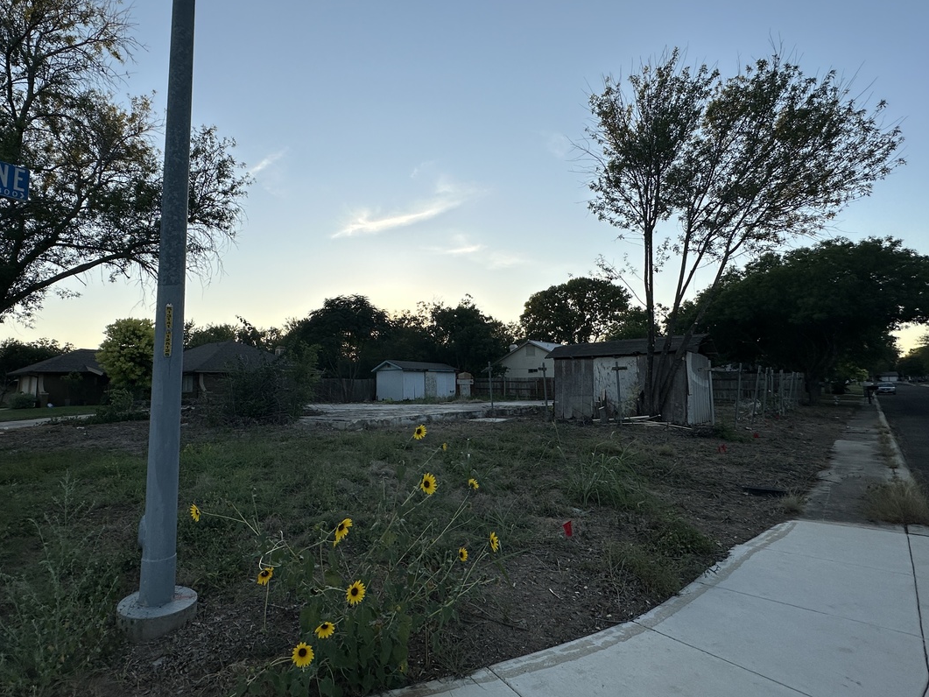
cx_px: 401
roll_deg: +0.7
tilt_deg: +6.5
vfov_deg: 68.7
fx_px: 510
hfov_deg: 84.2
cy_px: 336
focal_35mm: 19
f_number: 2.2
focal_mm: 2.22
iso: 40
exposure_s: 1/785
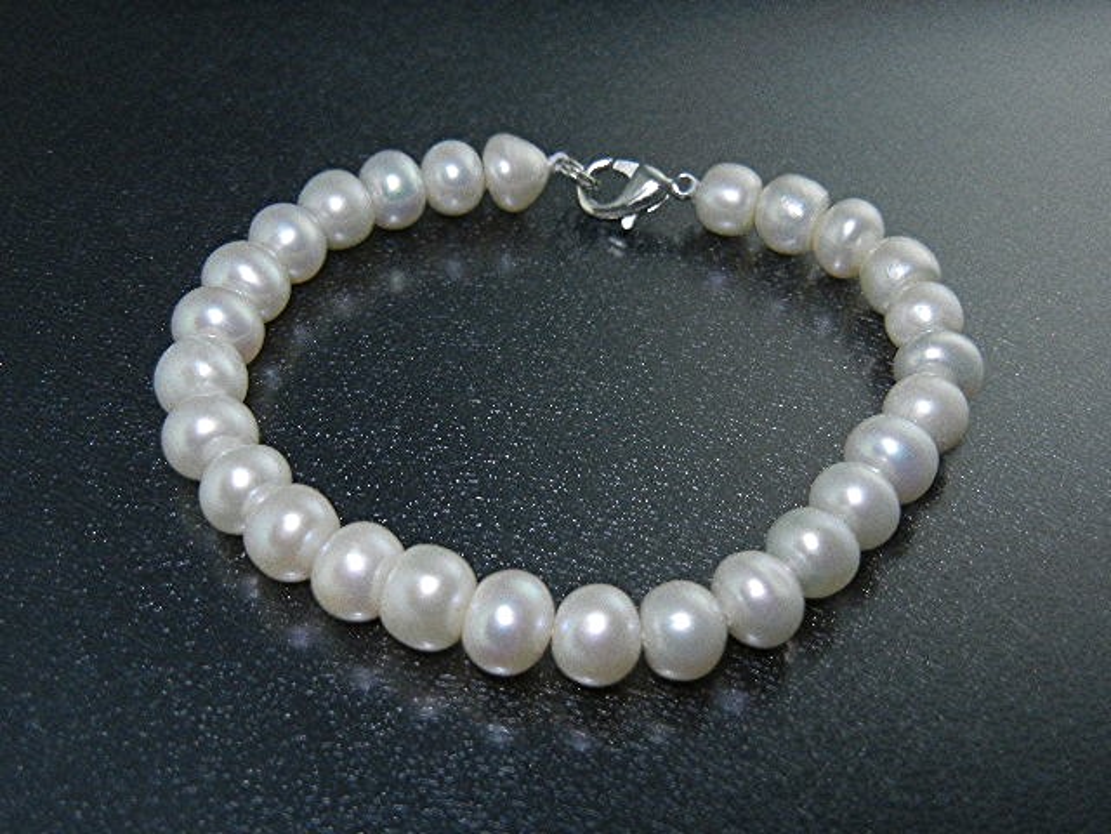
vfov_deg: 32.2
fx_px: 1444
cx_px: 556
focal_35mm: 45
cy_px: 417
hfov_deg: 42.1
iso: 553
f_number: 7.6
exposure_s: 1/30
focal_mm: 8.1
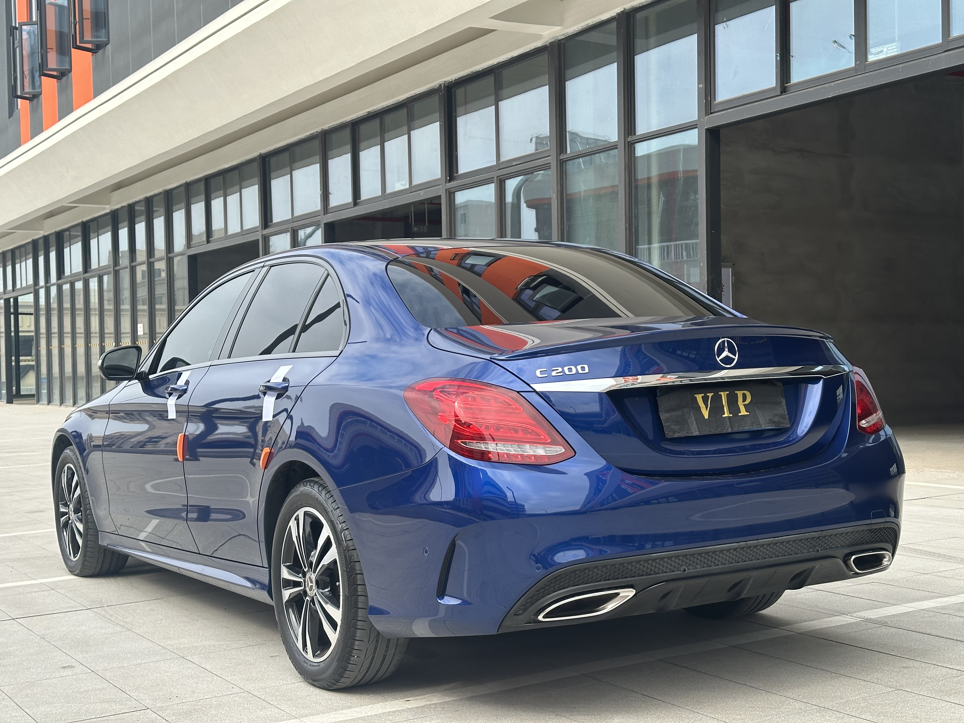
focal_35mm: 48
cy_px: 362
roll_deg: +0.7
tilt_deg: +0.3
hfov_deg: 39.7
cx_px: 482
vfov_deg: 30.3
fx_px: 1337
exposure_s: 1/1305
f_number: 1.78
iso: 64
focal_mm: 6.86
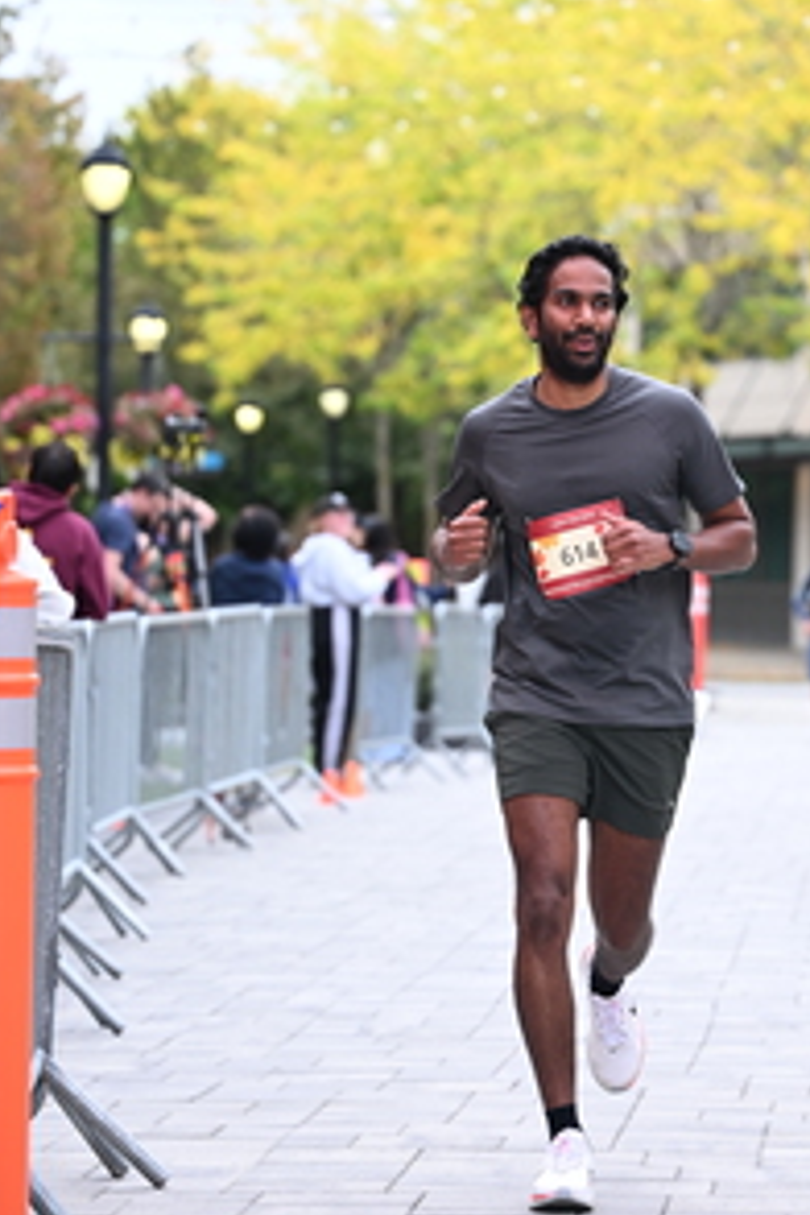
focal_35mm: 174
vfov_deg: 11.8
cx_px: 717
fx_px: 5872
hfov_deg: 7.9
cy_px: 417
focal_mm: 93
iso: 640
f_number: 2.8
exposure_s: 1/1600
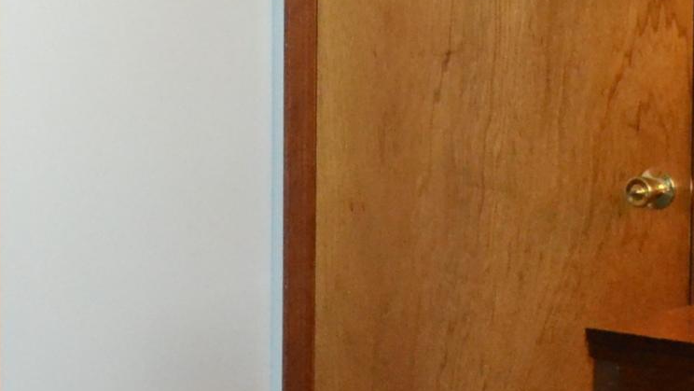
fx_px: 2798
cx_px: -243
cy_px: -16
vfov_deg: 7.9
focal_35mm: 152
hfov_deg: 13.6
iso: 2500
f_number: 4
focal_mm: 24
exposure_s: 1/60
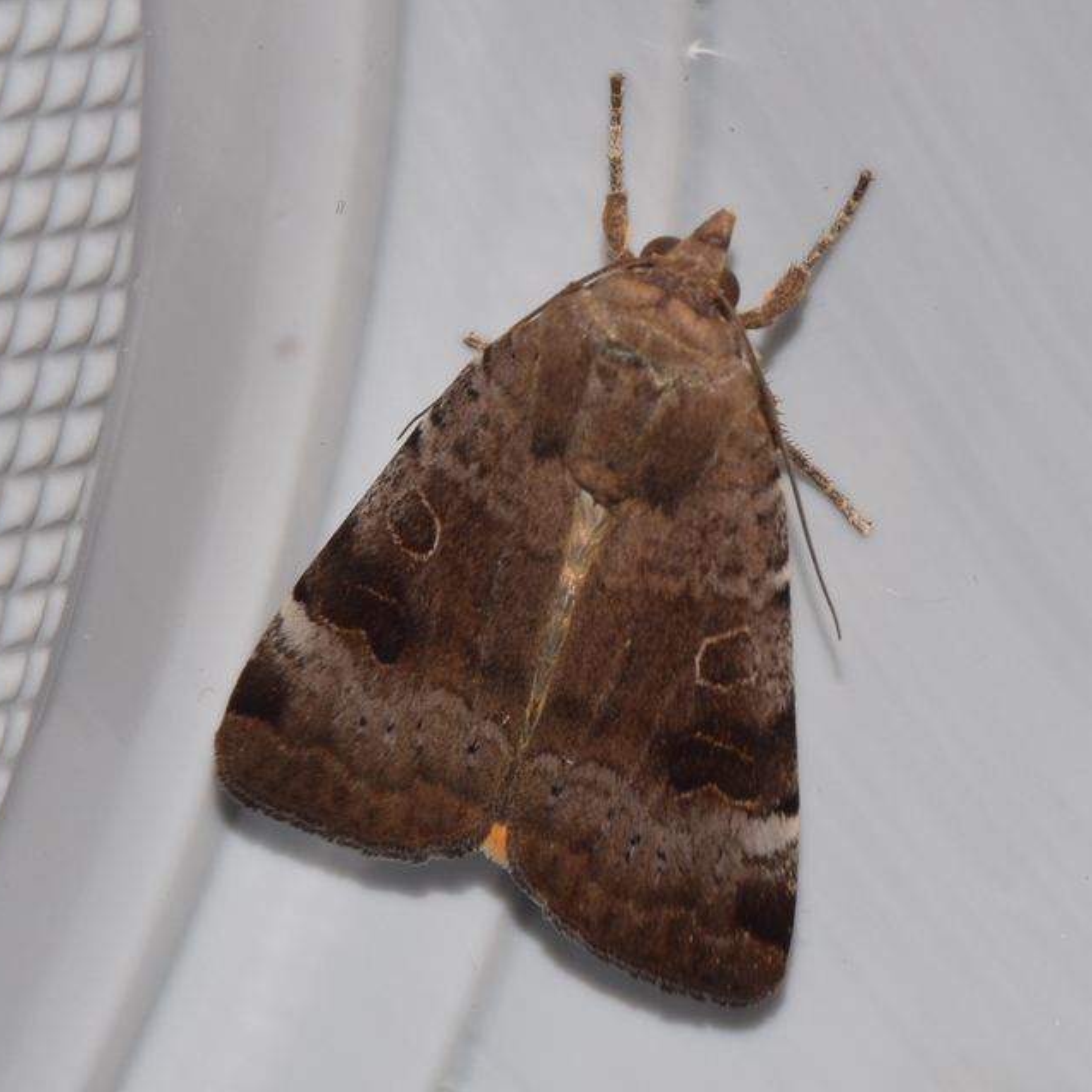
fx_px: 9601
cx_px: 637
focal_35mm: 269
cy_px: 545
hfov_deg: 6.5
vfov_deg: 6.5
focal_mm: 140
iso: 100
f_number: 16
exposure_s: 1/200
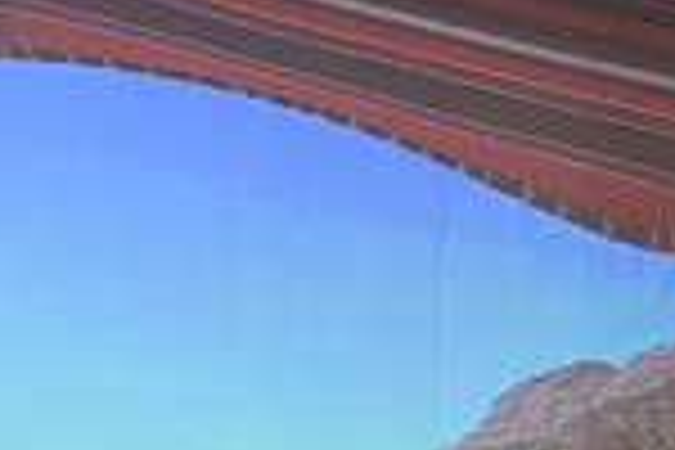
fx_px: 5081
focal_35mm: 271
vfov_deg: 5.0
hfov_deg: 7.6
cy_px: 682
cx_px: -68
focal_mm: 70
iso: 640
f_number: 2.8
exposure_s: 1/80
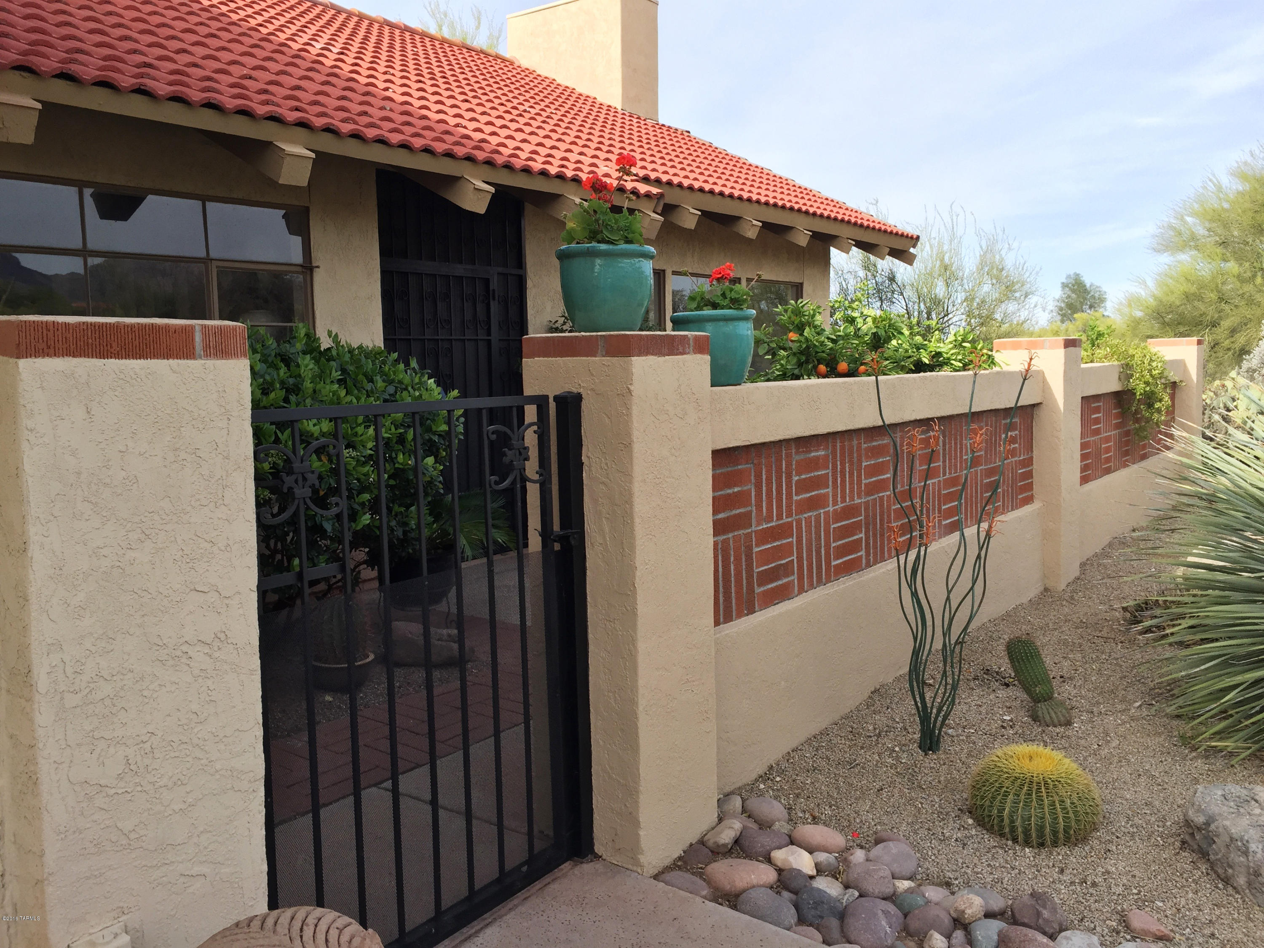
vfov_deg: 48.2
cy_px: 474
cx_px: 632
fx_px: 1059
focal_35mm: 29
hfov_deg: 61.7
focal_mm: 4.15
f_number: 2.2
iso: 32
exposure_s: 1/791
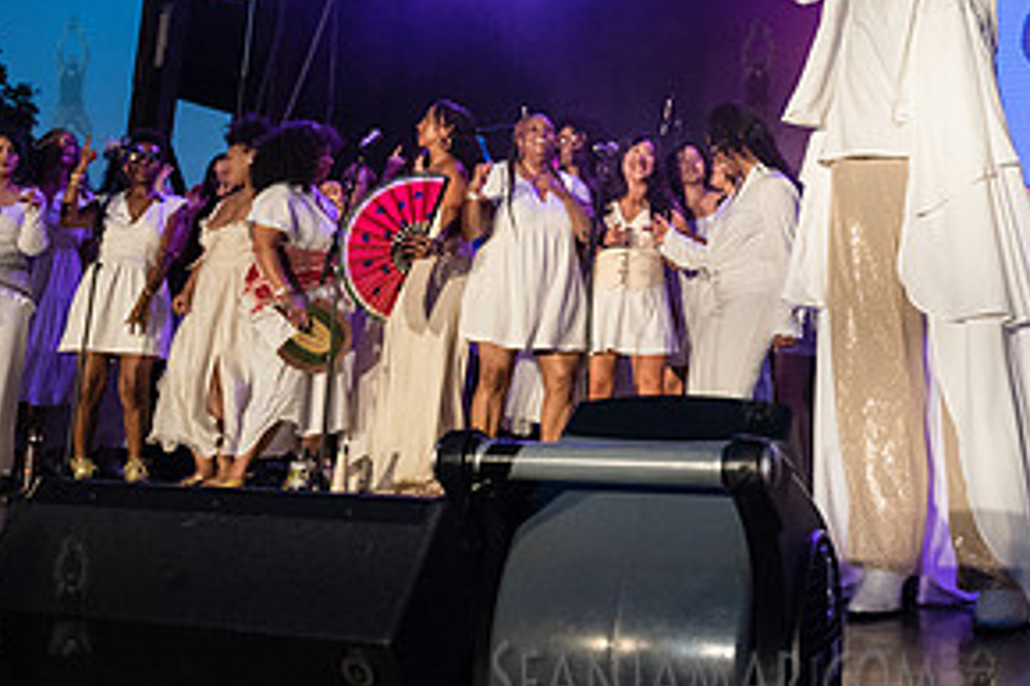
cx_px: 757
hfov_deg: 40.1
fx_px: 1372
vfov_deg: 27.1
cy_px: 76
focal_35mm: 48
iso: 4000
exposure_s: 1/800
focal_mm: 24
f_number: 4
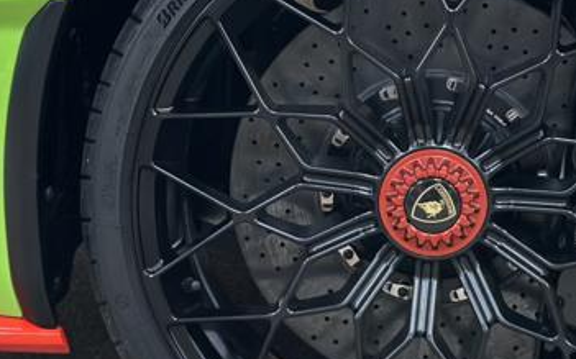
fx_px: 2275
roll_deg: -0.3
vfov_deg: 9.0
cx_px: 318
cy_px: 79
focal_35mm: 145
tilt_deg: -7.6
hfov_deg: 14.4
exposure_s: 1/50
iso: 160
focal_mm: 6.86
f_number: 1.78
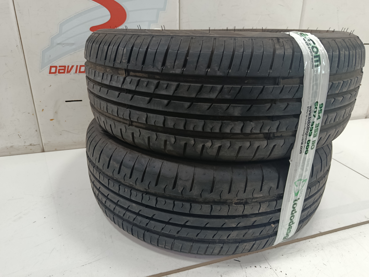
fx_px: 256
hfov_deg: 71.6
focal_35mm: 24
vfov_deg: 56.8
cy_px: 138
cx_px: 184
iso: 844
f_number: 1.7
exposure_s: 1/50
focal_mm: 5.24
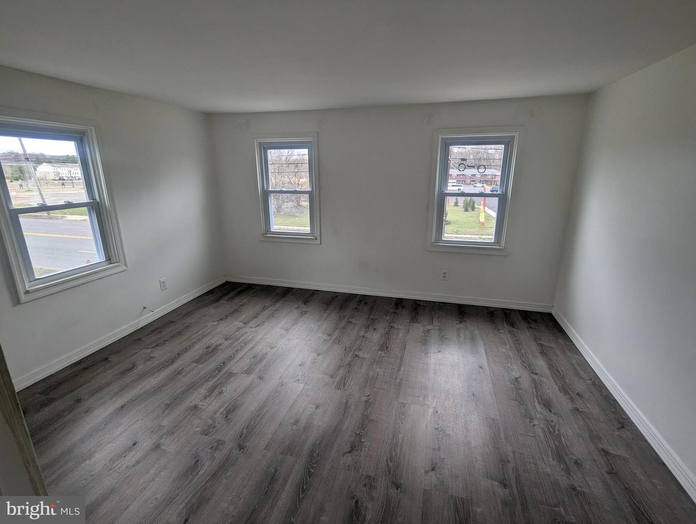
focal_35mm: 16
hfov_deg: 94.4
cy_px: 262
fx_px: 322
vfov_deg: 78.2
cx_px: 348
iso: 49
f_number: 2.2
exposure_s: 1/107
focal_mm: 2.35
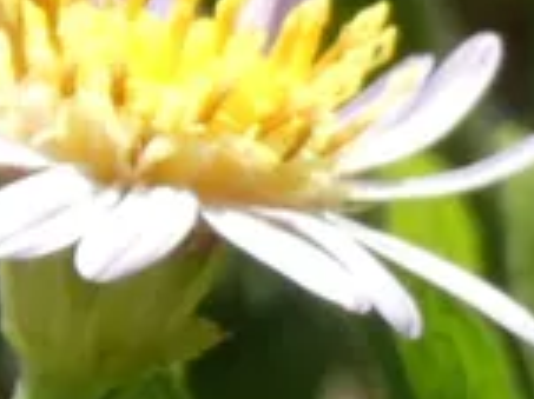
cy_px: -205
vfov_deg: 2.5
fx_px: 9002
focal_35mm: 584
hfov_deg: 3.4
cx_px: -566
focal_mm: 24.7
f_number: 5.3
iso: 80
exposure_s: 1/100
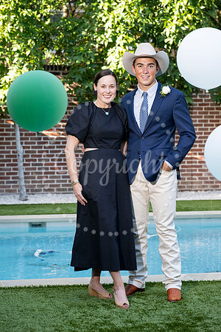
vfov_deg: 22.4
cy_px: 166
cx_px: 110
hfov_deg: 15.0
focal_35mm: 91
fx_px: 838
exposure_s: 1/200
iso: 400
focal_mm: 91
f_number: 5
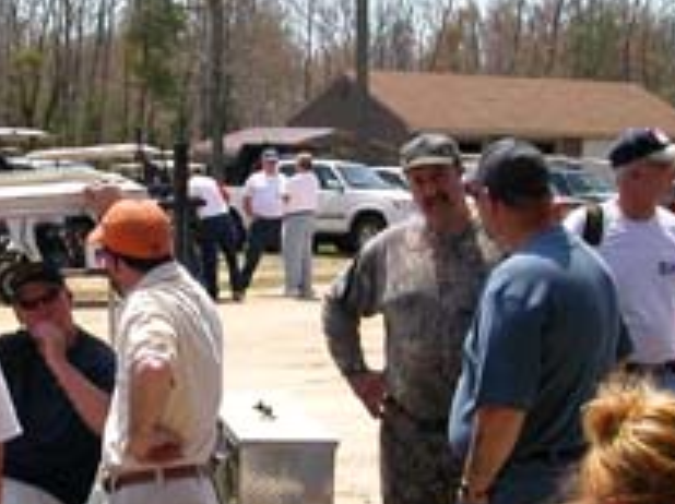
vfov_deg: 18.1
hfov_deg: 24.0
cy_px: 314
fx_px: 1578
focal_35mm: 81
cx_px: 203
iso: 100
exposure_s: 1/529
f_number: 4.5
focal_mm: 5.6
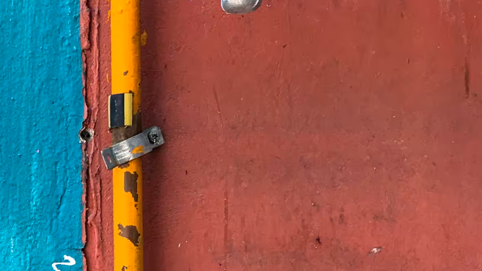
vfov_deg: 10.9
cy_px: 342
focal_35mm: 109
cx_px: -139
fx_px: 1393
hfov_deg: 18.3
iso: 25
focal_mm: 4.15
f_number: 2.2
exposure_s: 1/120
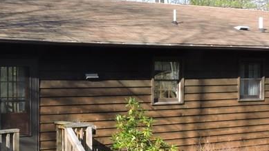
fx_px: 614
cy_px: 98
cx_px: 116
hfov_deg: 24.7
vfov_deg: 14.1
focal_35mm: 86
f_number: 8
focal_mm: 5.4
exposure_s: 1/60
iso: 110
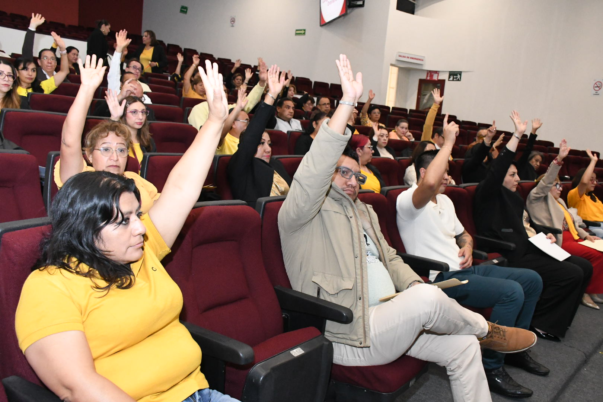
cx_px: 302
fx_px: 502
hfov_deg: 61.9
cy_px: 201
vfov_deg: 43.6
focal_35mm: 30
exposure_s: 1/125
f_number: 5.6
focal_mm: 20
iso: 6400
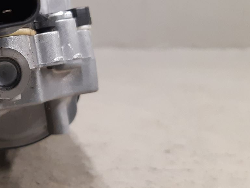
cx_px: -56
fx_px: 498
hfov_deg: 25.1
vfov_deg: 21.3
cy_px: 83
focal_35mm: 69
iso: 200
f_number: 1.7
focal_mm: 3.93
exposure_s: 1/50
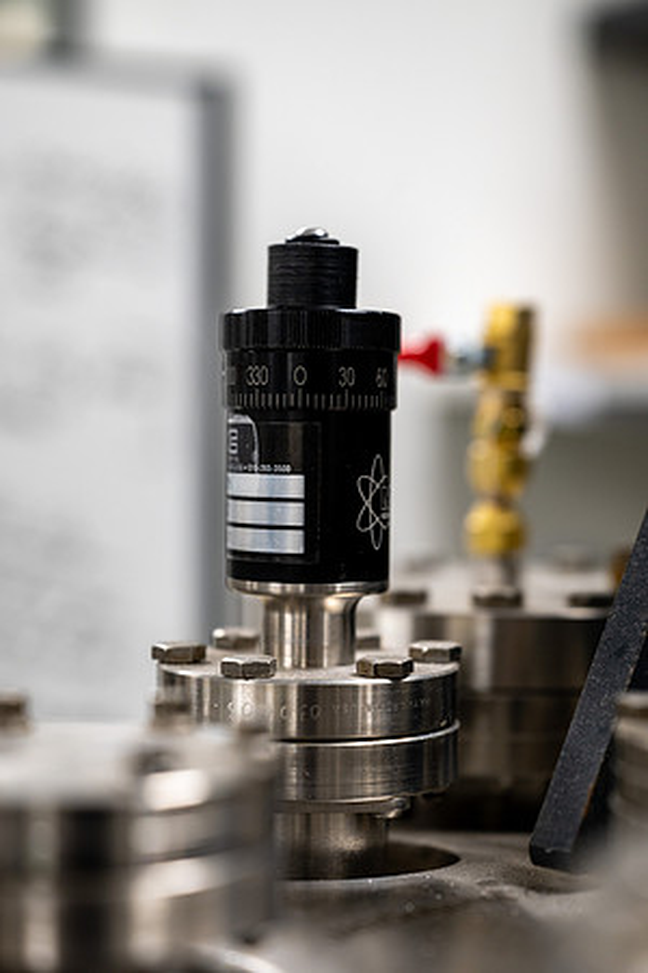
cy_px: 486
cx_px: 324
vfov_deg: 28.8
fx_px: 1890
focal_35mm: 70
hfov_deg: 19.5
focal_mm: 70
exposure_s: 1/125
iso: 500
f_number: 3.5
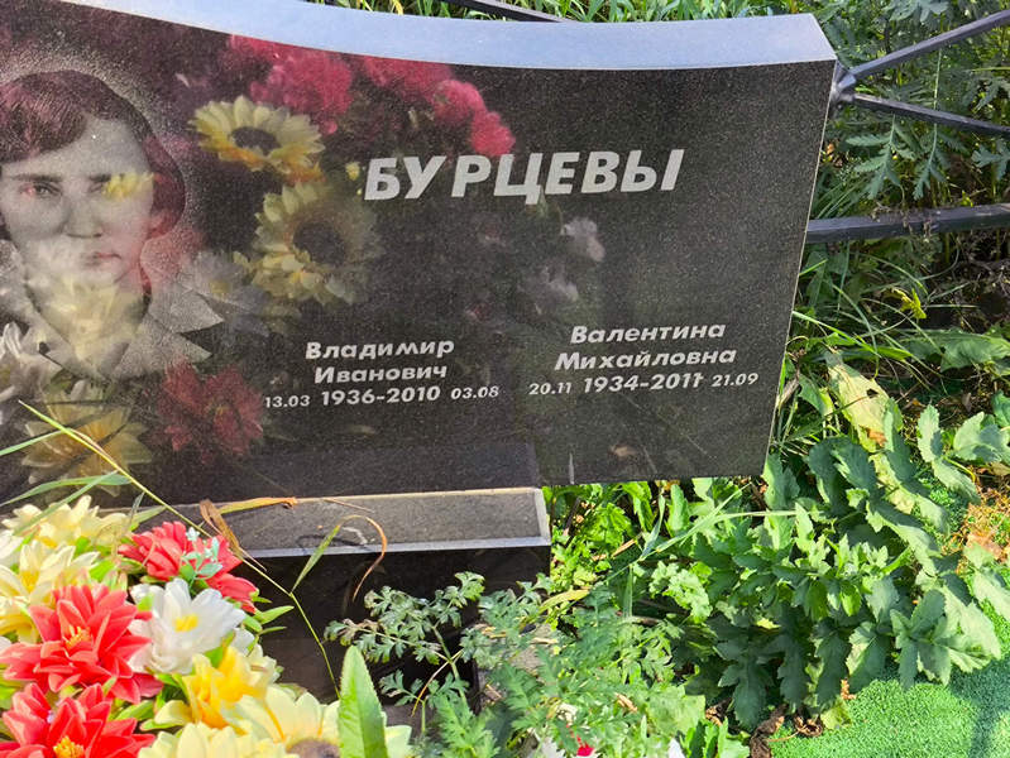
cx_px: 505
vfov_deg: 29.1
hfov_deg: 38.2
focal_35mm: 50
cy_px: 379
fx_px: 1460
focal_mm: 4.71
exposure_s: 1/236
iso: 50
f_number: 1.7
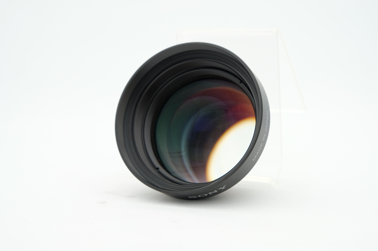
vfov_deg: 20.3
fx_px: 703
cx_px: 189
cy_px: 126
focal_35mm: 67
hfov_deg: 30.1
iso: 200
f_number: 8
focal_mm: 44.4
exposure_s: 1/125
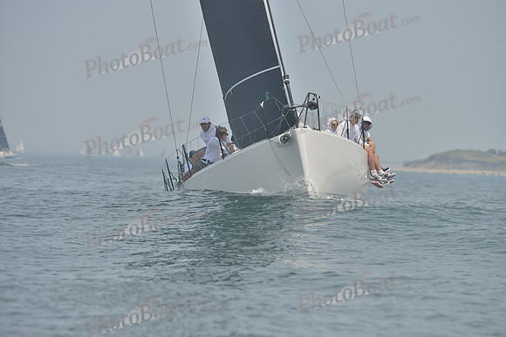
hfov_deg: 6.9
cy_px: 168
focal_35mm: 300
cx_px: 253
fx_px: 4217
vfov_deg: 4.6
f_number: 9
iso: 280
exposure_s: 1/1000
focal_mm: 300
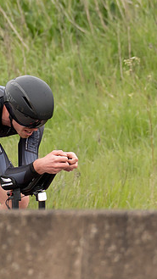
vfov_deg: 1.8
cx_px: -2
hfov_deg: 1.0
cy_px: 119
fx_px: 9105
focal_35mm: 1230
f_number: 4
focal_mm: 200
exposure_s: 1/1000
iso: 320
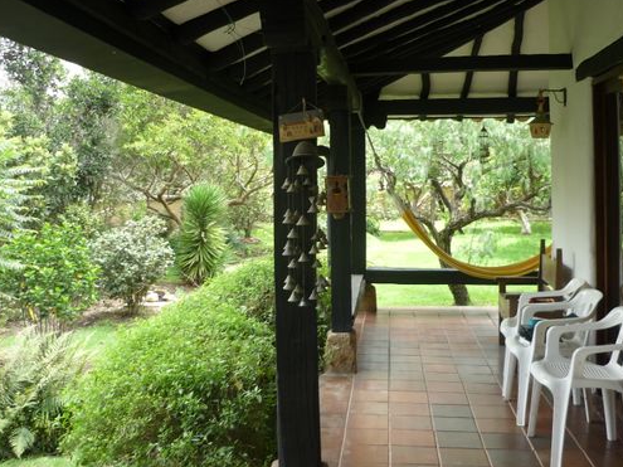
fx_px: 720
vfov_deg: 35.9
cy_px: 208
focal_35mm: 40
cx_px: 322
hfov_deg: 46.8
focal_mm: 5.5
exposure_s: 1/125
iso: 100
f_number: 2.8
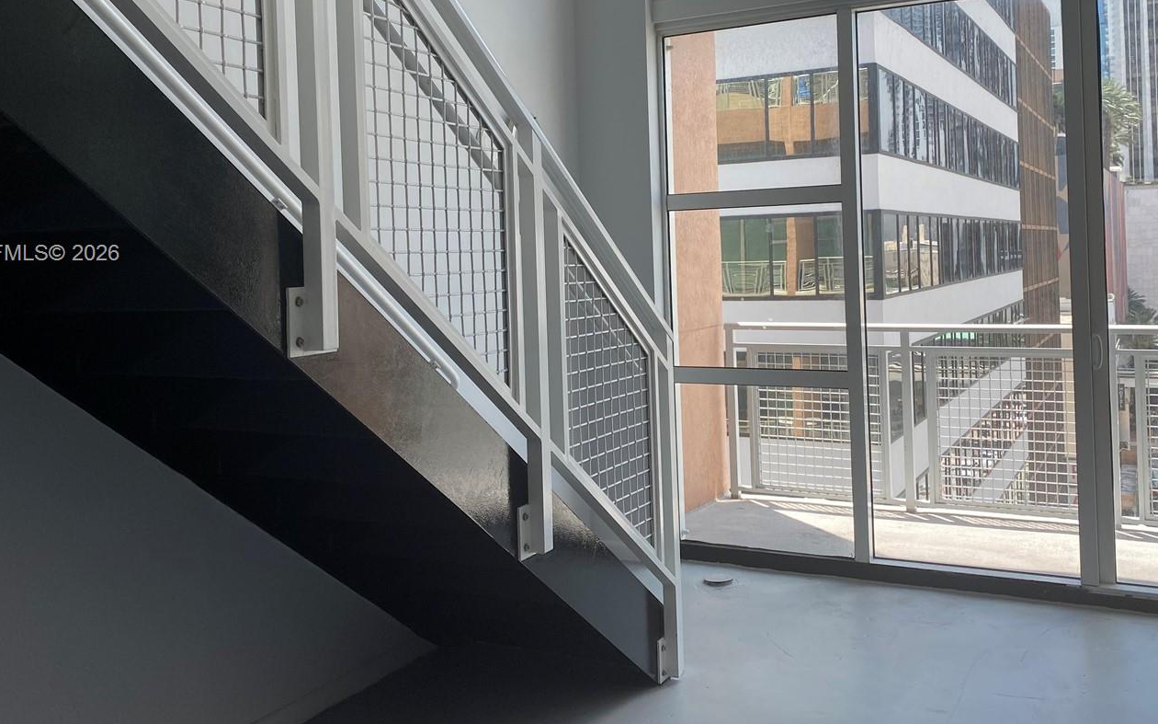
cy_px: 255
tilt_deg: -1.5
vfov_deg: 36.0
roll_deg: +1.5
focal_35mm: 35
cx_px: 569
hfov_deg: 55.3
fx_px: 1104
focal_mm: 4.25
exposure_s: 1/357
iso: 32
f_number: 1.8
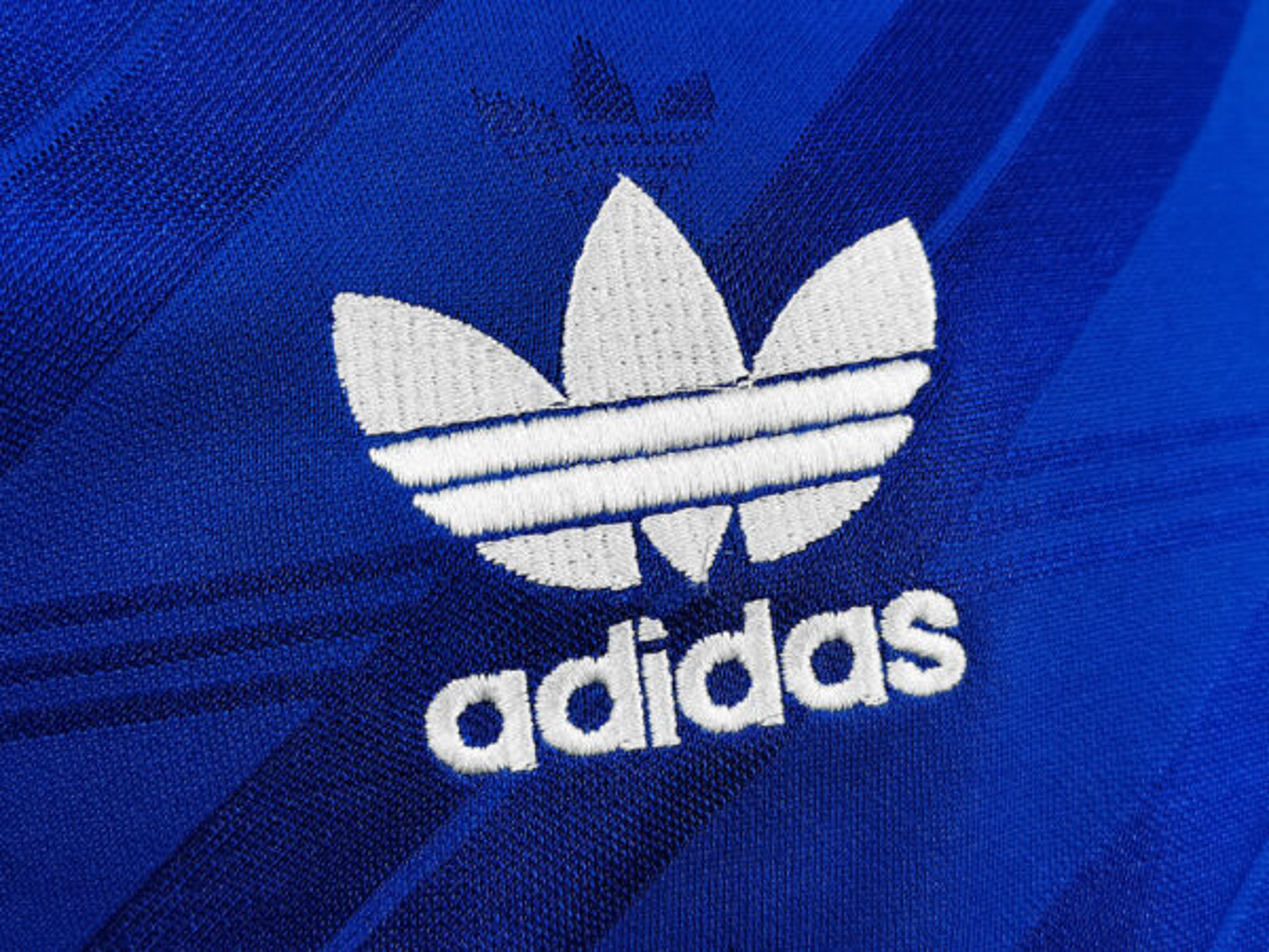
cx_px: 634
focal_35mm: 47
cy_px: 476
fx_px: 1723
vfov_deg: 30.9
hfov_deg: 40.4
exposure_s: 1/60
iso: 160
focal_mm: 5.58
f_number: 1.8
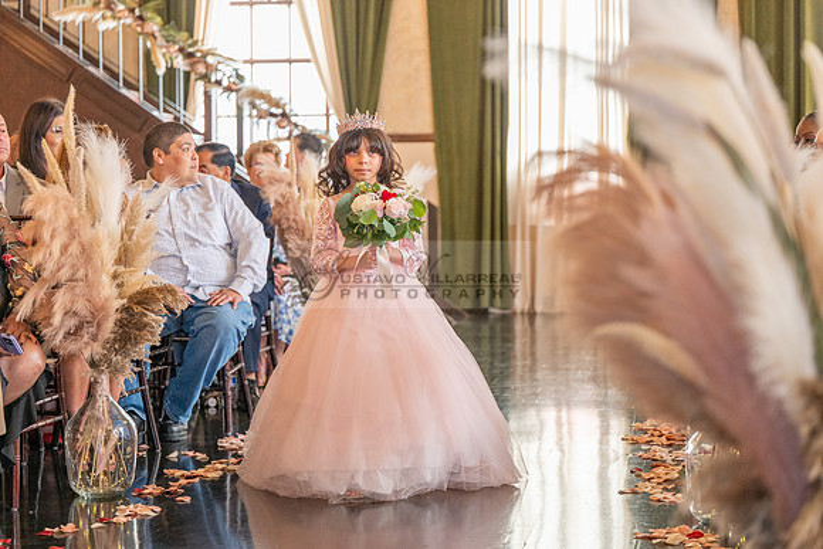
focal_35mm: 70
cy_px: 274
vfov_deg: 19.5
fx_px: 1601
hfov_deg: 28.8
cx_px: 412
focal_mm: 70
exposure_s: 1/200
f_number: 2.8
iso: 1600
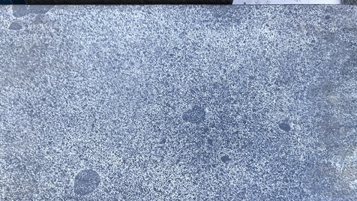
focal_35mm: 41
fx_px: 388
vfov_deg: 28.1
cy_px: 174
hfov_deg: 49.3
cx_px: 159
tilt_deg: -75.6
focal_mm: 3.99
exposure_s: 1/32
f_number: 1.8
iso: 25
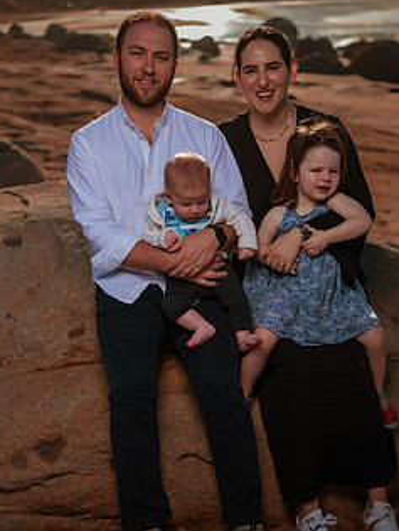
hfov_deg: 30.2
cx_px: 239
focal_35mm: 48
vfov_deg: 39.5
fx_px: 736
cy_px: 305
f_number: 2
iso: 50
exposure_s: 1/8000
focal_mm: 35
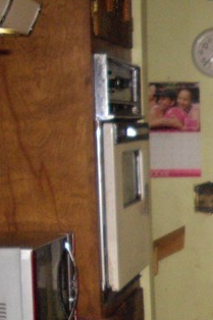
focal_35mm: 129
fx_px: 1146
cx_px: 427
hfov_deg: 9.9
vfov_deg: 15.7
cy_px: 279
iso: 400
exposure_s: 1/40
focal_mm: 7.9
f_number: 2.8
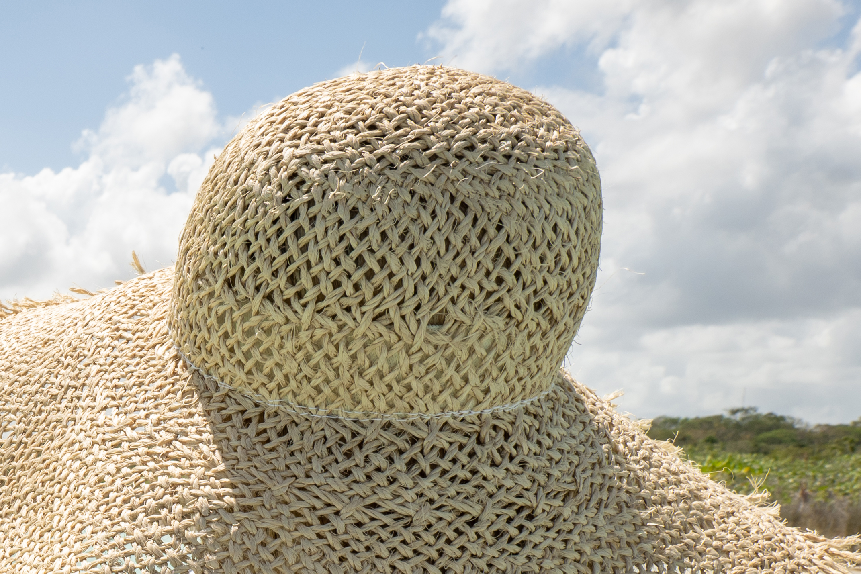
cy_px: 784
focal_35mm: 56
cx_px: -329
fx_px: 1339
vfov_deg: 21.4
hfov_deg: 27.8
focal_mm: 20
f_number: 13
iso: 200
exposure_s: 1/250
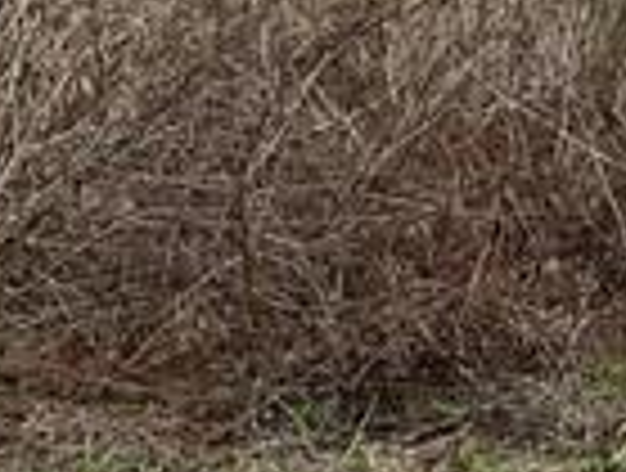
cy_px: -319
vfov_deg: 7.6
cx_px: 1878
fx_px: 3463
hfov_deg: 8.6
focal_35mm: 191
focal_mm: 5.1
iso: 32
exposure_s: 1/3344
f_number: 1.6
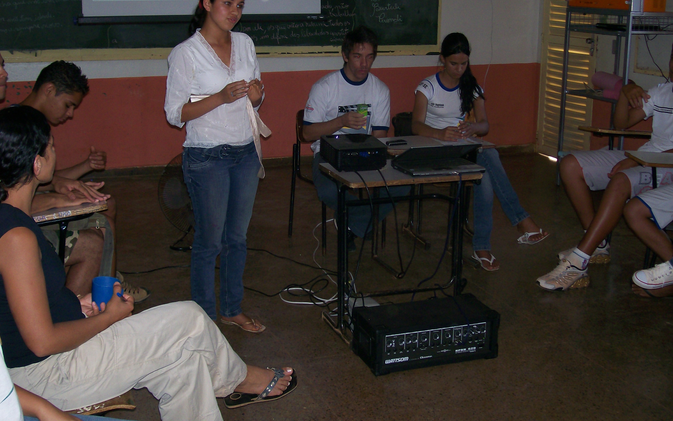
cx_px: 335
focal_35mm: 48
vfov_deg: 26.8
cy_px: 175
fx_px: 880
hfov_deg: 41.8
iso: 80
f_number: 3
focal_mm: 7.6
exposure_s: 1/73.1
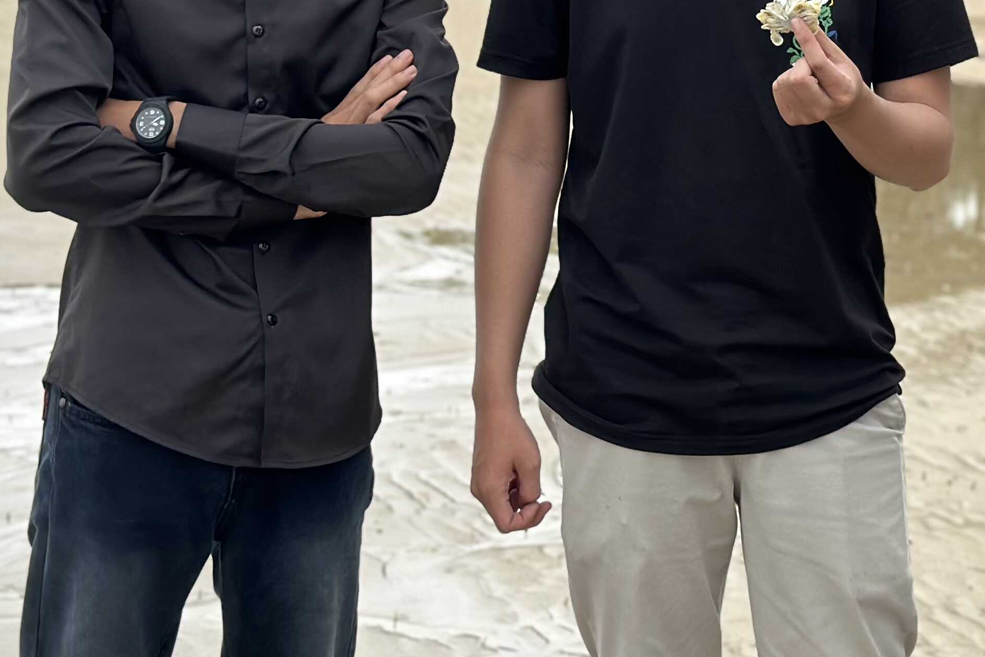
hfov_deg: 19.0
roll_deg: -4.2
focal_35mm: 106
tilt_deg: -6.3
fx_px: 2900
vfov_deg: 12.9
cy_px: 181
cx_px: 881
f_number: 1.78
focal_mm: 6.86
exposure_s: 1/1242
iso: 80
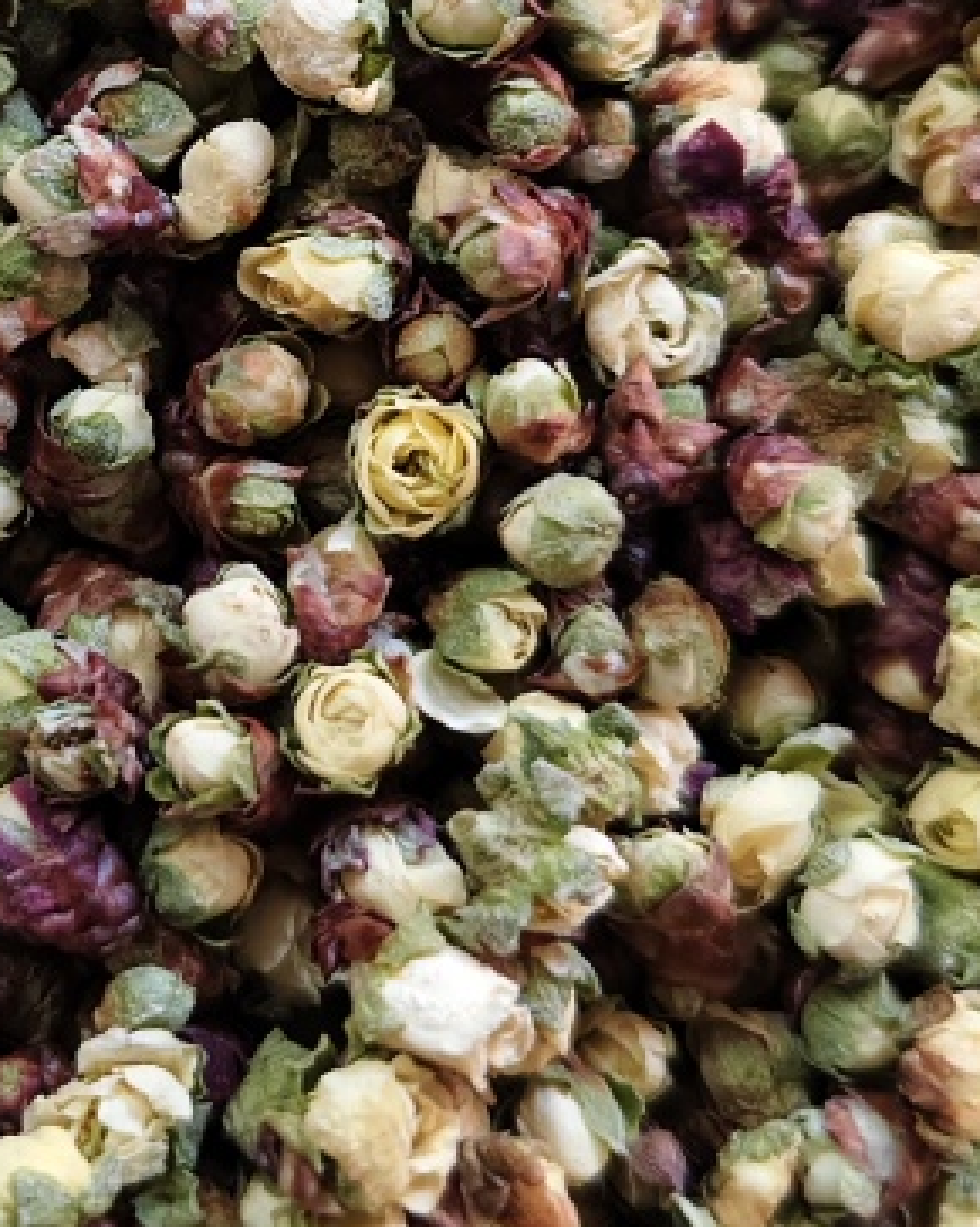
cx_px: 57
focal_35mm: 66
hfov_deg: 22.4
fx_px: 2395
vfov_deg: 28.2
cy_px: 255
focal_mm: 5.56
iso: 1725
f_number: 1.88
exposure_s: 1/510
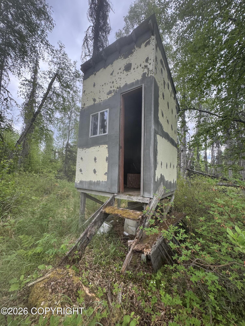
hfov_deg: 85.7
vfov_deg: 102.1
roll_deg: -2.9
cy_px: 163
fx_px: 132
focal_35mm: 14
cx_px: 122
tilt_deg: +7.4
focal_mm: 2.22
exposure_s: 1/194
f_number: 2.2
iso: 40
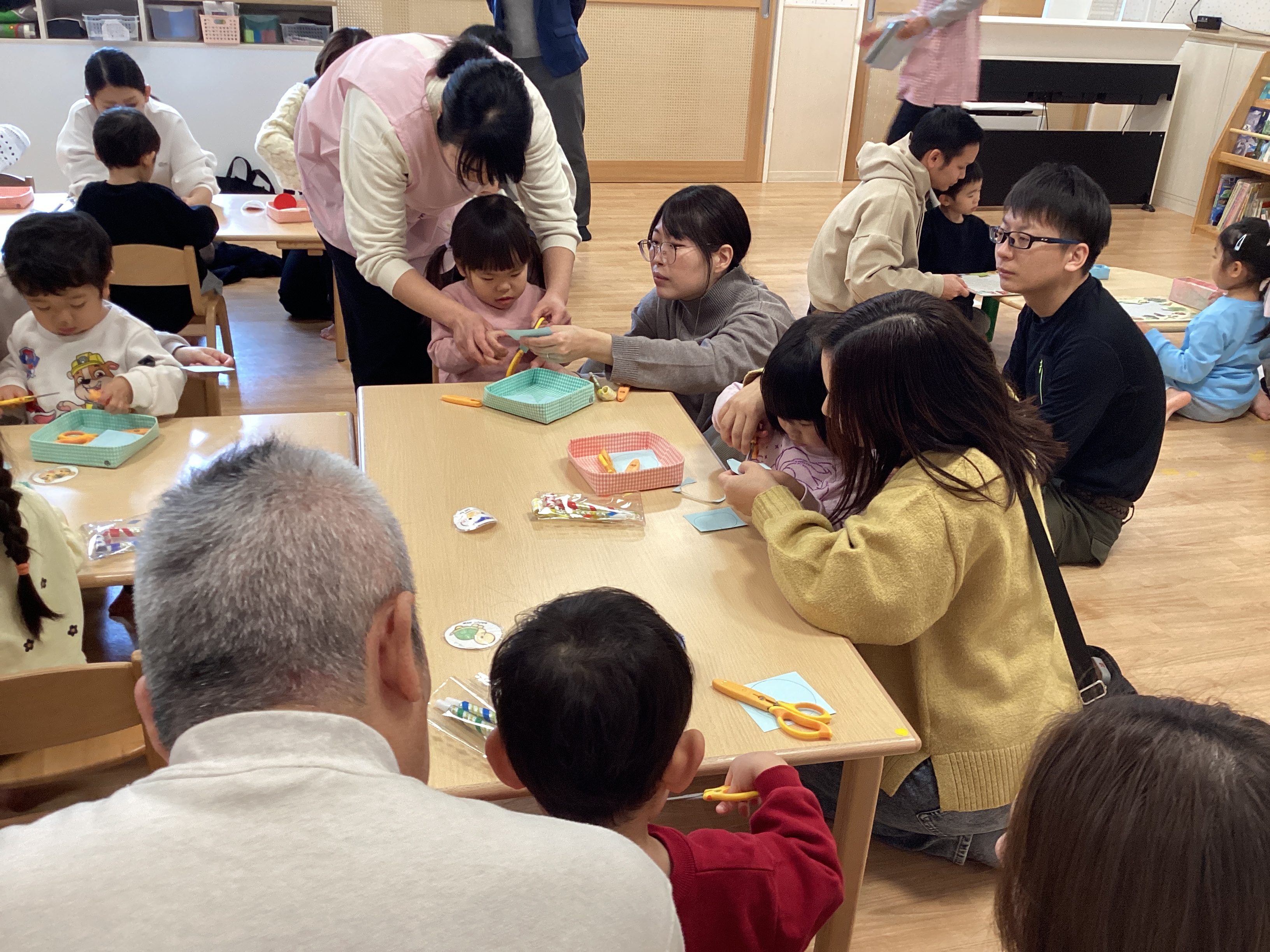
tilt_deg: -24.6
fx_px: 1137
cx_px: 635
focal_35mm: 31
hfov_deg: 58.4
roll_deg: -3.0
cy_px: 476
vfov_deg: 45.4
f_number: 2.4
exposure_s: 1/60
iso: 125
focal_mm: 3.3
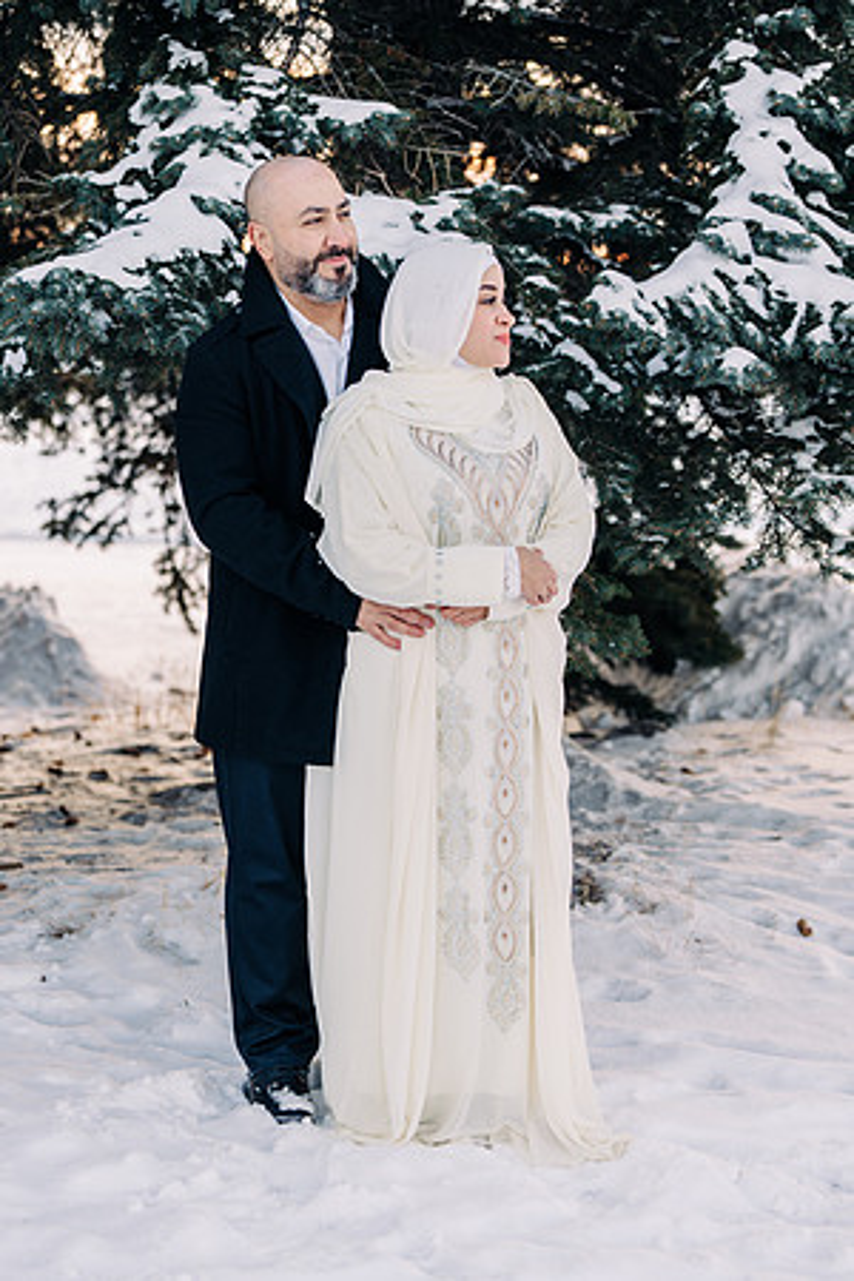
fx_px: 2562
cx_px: 427
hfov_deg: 18.9
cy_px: 640
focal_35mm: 72
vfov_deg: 28.1
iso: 100
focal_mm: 72
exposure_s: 1/160
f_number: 2.8
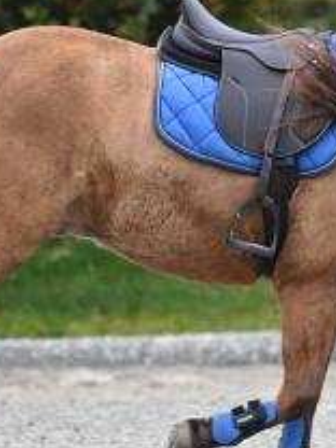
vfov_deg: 1.8
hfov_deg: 1.4
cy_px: 97
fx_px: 13874
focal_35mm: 1072
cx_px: 418
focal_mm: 290
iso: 1400
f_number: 5.3
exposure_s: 1/800
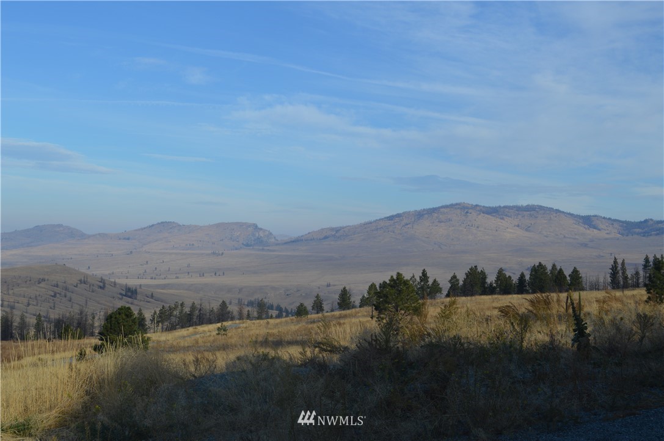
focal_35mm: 48
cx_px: 332
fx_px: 884
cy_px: 220
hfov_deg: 41.2
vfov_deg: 28.0
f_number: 8
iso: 100
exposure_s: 1/250
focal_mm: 32
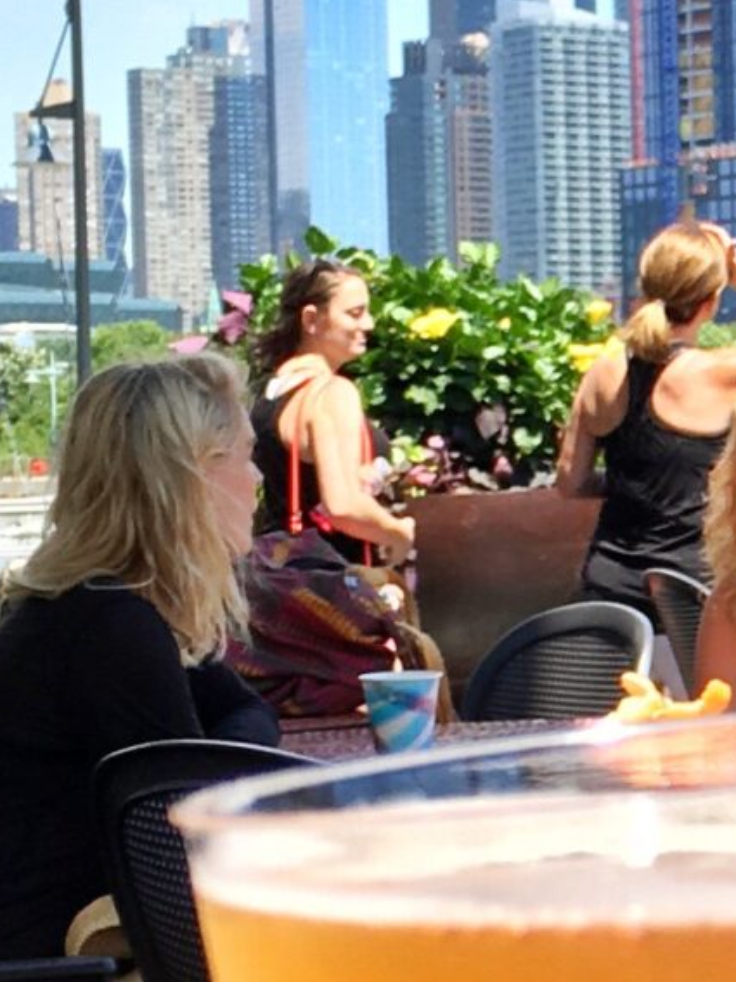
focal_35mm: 131
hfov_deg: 10.6
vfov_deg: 15.1
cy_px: 513
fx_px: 3715
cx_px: 1314
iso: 25
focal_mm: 4.15
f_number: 2.2
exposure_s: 1/746
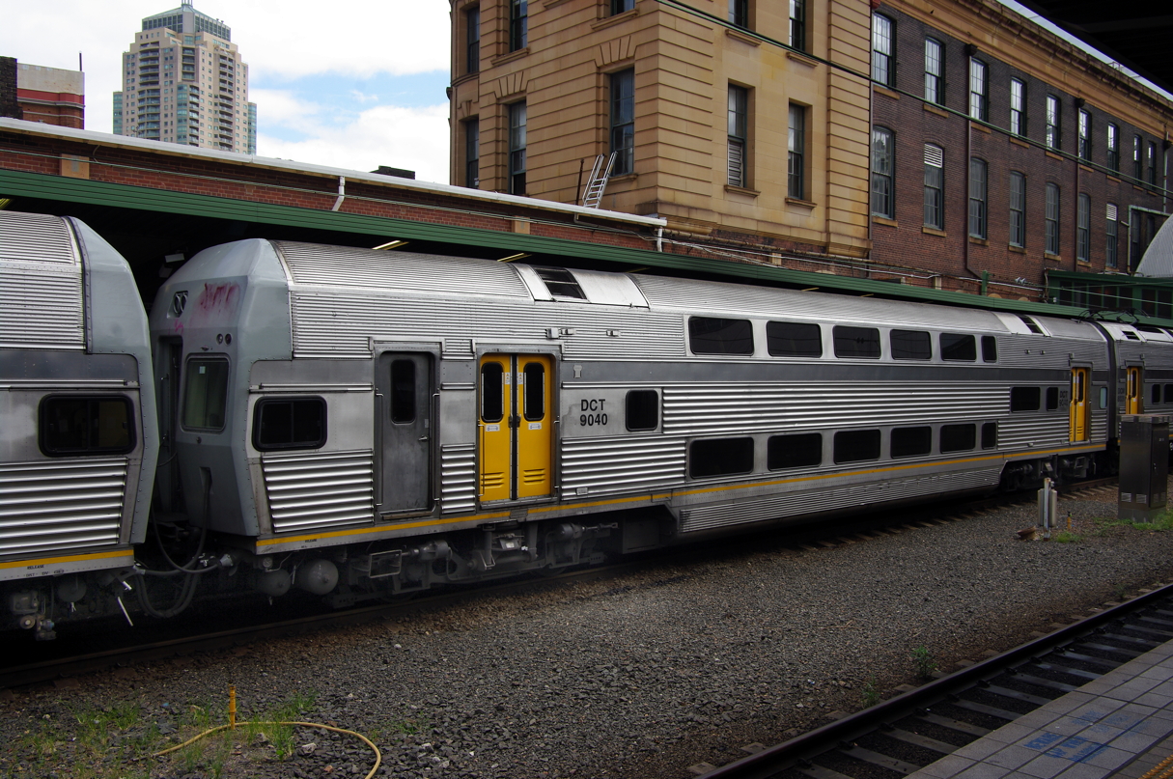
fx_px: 976
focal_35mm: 30
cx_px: 586
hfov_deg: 62.0
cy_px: 390
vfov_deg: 43.5
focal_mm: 20
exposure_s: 1/60
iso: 100
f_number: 11
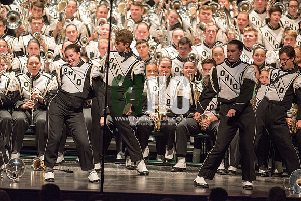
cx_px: 150
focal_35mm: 300
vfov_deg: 4.6
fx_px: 2509
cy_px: 100
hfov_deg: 6.9
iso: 4000
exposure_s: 1/500
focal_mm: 300
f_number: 2.8
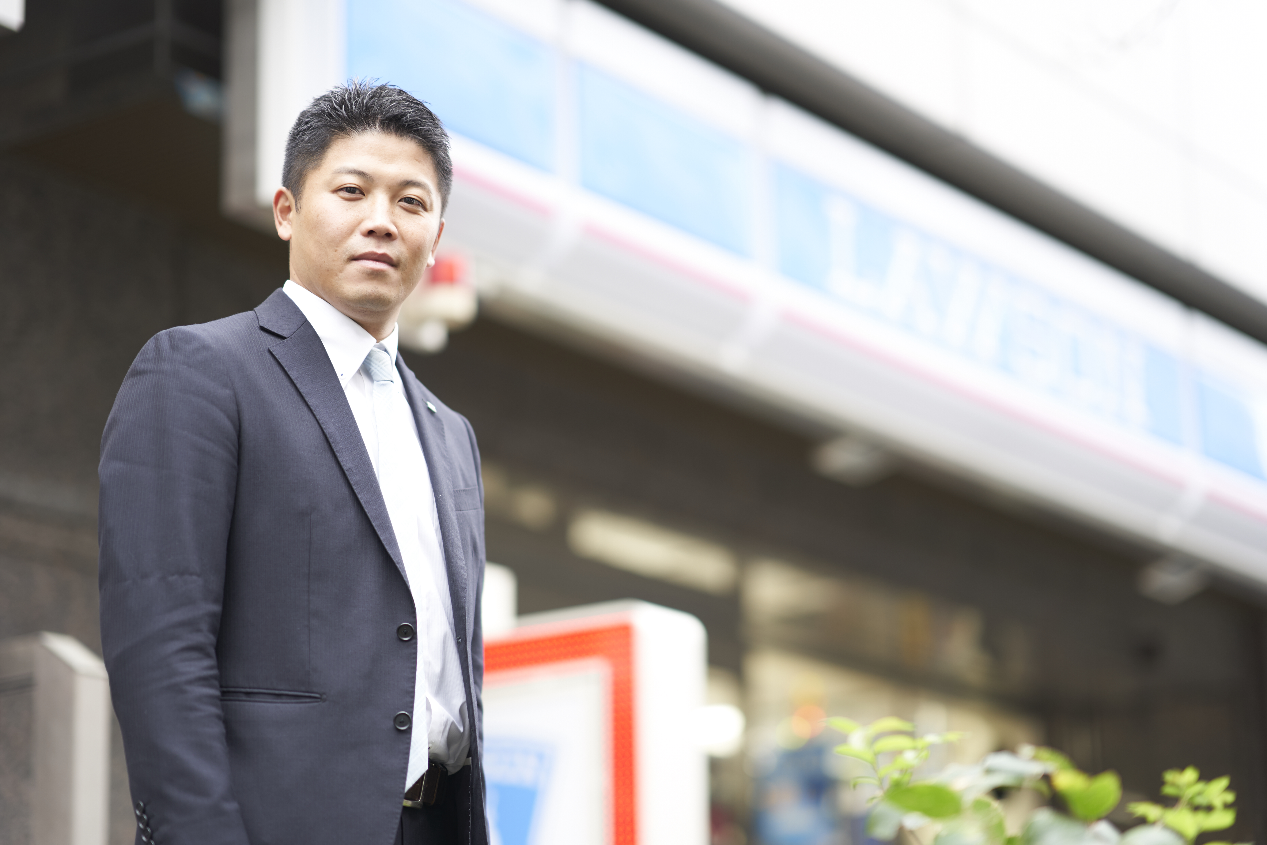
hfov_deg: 23.9
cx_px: 634
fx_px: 2991
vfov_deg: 16.1
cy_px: 422
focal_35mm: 85
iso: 100
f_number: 1.4
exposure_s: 1/100
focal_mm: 85
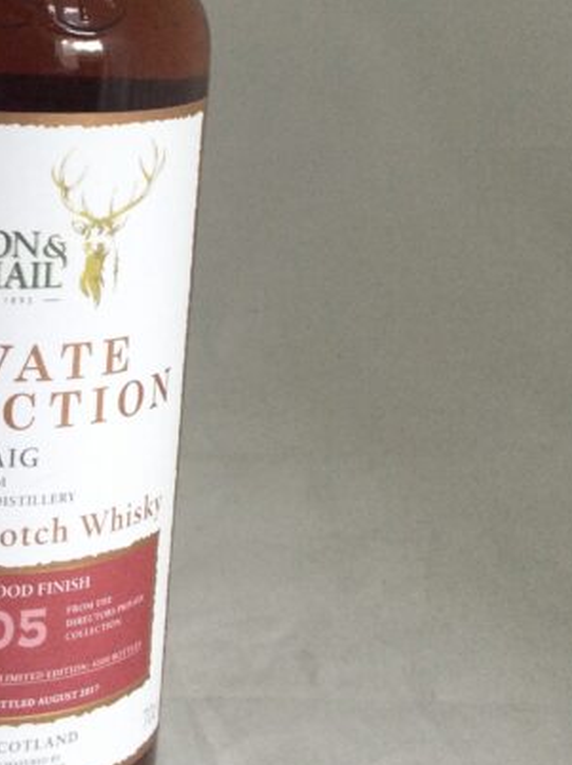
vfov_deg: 26.6
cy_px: 155
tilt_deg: -9.5
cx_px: 78
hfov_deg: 20.1
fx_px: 1588
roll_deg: -1.9
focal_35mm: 72
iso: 125
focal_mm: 3.3
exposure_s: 1/33
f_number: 2.4
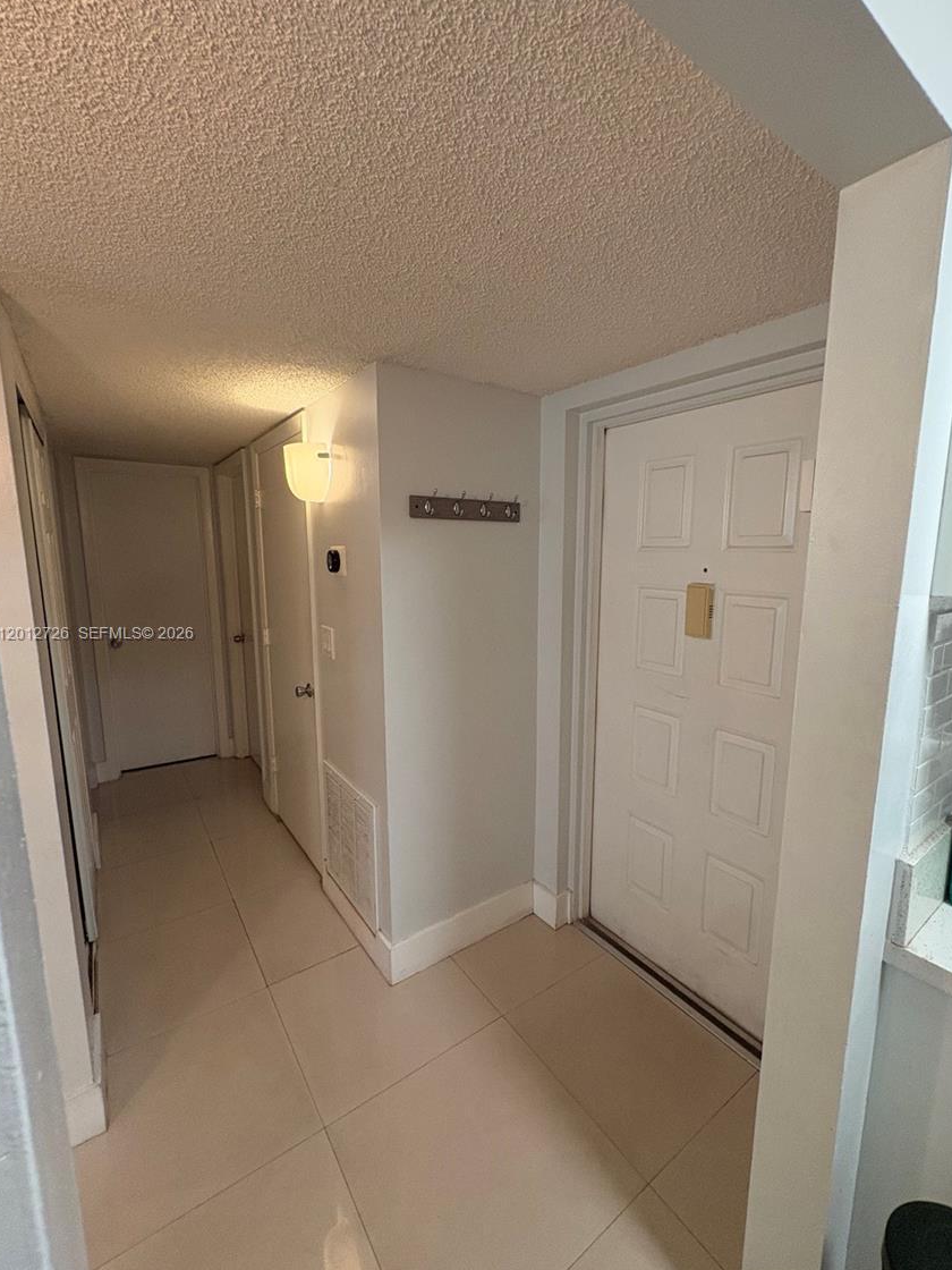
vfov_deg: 98.2
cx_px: 494
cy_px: 635
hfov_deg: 81.7
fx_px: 550
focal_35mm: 15
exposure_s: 1/60
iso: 320
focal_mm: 2.22
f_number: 2.2
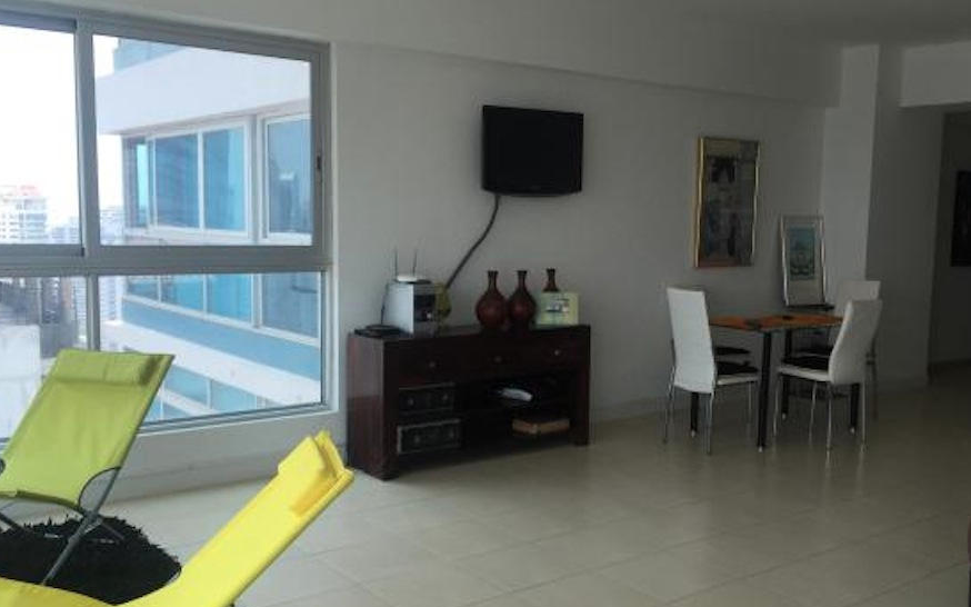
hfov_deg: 53.9
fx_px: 953
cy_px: 338
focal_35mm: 36
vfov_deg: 35.3
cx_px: 541
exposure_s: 1/235
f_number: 2.2
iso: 32
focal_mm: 4.15
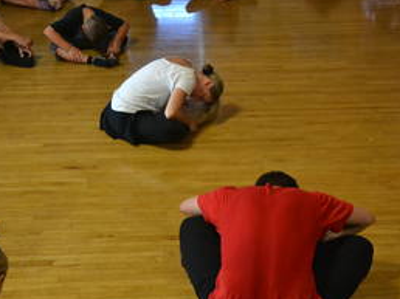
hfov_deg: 27.6
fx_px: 807
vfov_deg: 20.8
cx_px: 270
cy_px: 69
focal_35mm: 70
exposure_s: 1/60
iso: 2200
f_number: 4
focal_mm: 25
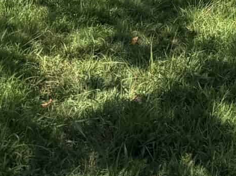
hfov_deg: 13.0
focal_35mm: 133
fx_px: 906
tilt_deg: +5.5
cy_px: -305
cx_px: 464
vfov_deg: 9.4
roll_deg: +1.2
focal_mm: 6.76
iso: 100
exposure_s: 1/3584
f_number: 1.78
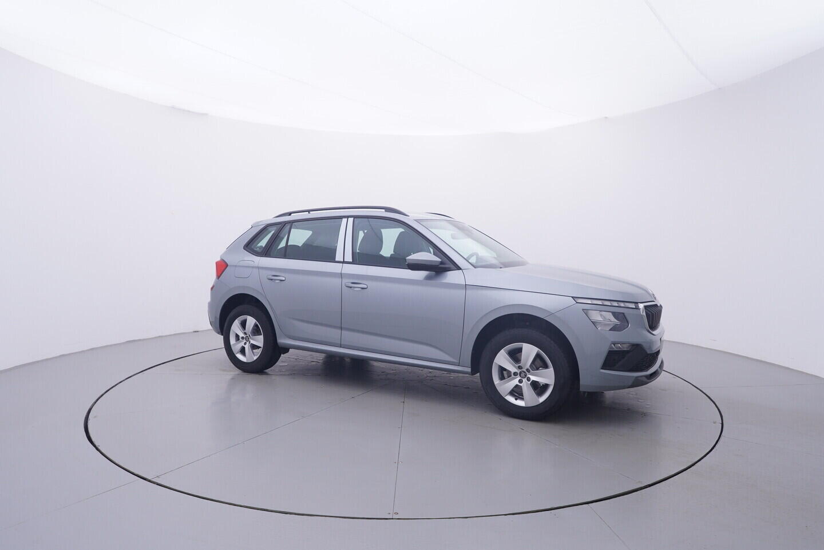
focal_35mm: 22
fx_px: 515
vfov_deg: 56.2
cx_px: 412
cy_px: 275
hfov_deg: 77.3
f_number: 5
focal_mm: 15
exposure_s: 1/80
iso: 200
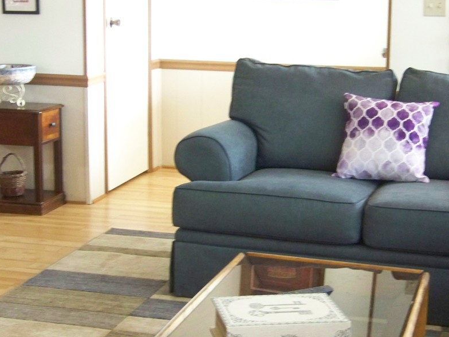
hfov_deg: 24.1
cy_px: 164
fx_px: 1051
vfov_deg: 18.2
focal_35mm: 81
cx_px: 253
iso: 400
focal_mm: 10.5
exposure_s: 1/10
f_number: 3.2
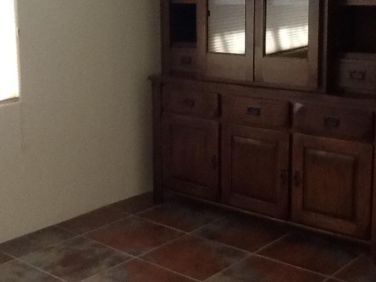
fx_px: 706
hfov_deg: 29.6
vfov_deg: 22.5
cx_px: 121
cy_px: 92
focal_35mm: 65
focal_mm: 2.03
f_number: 2.4
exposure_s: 1/30
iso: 200
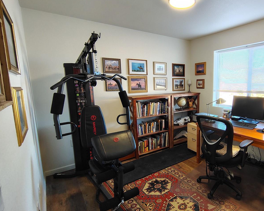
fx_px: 164
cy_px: 109
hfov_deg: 75.2
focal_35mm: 21
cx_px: 176
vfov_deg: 65.5
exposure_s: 1/40
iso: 392
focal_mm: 2.13
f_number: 2.2
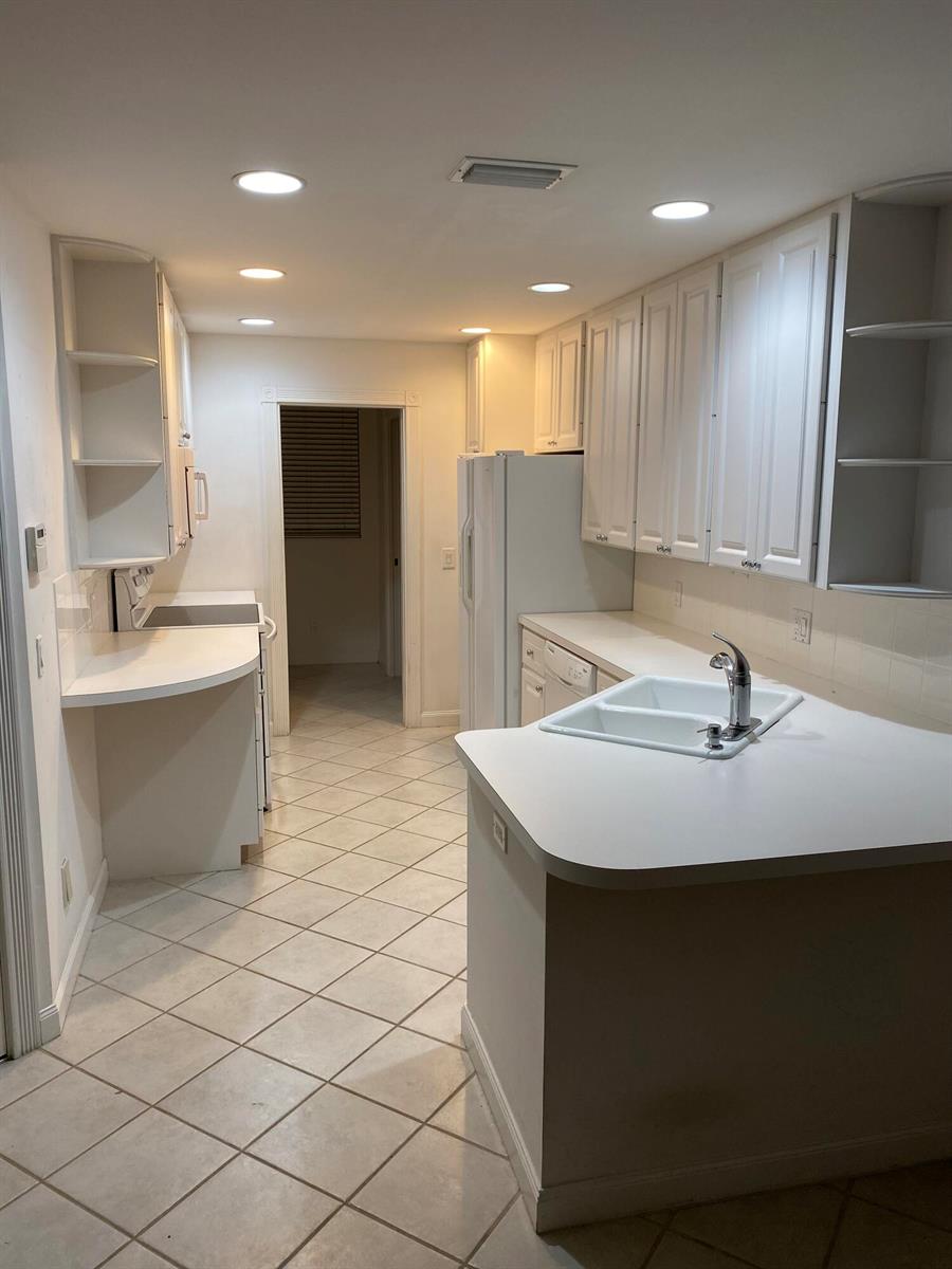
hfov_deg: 53.1
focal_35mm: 26
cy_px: 634
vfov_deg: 67.3
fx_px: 953
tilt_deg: -8.8
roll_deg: -1.1
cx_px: 476
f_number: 1.8
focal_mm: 4.25
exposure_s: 1/60
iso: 64
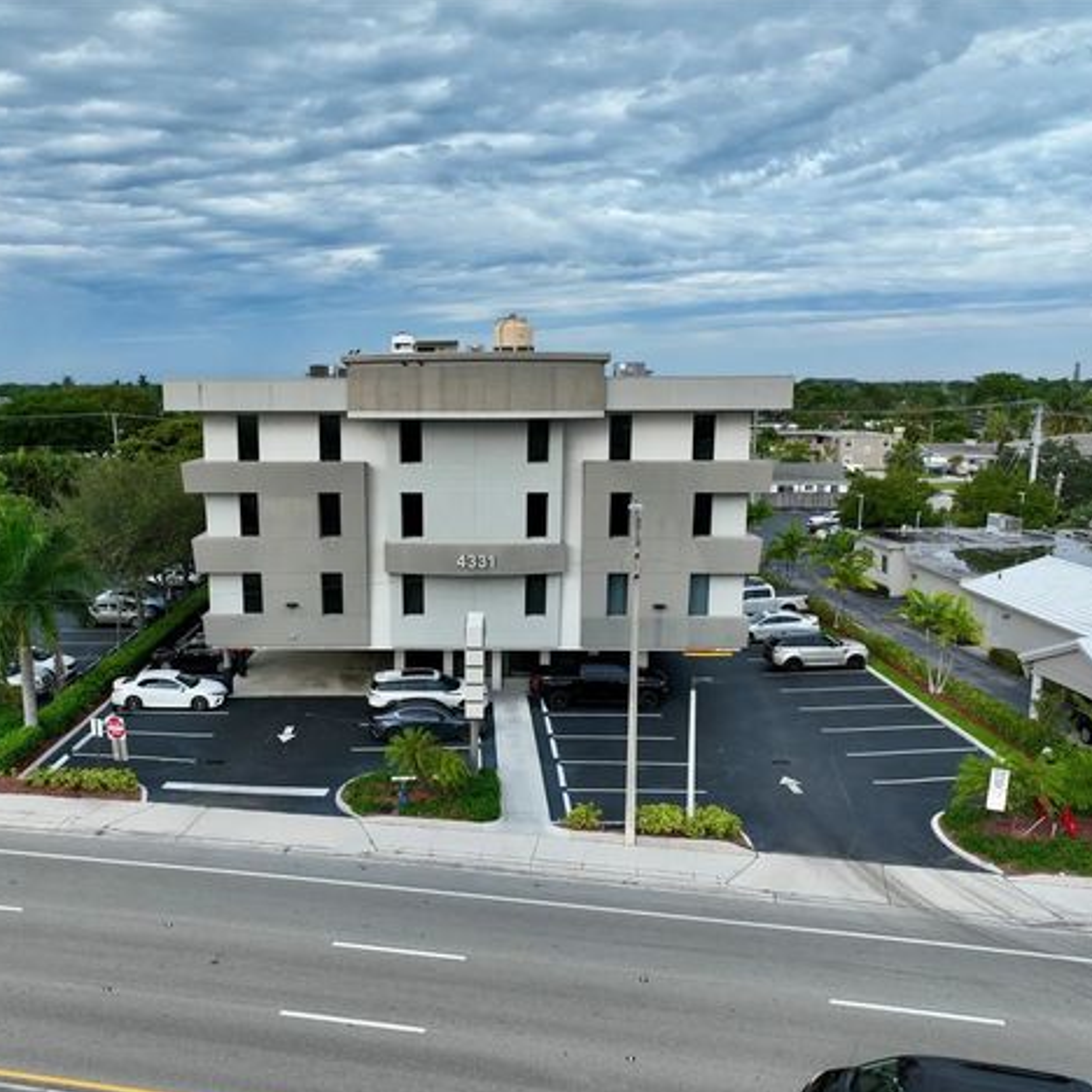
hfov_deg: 55.2
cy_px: 552
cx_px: 436
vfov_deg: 55.6
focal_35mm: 29
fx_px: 1035
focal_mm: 12.29
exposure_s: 1/1000
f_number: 2.8
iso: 100
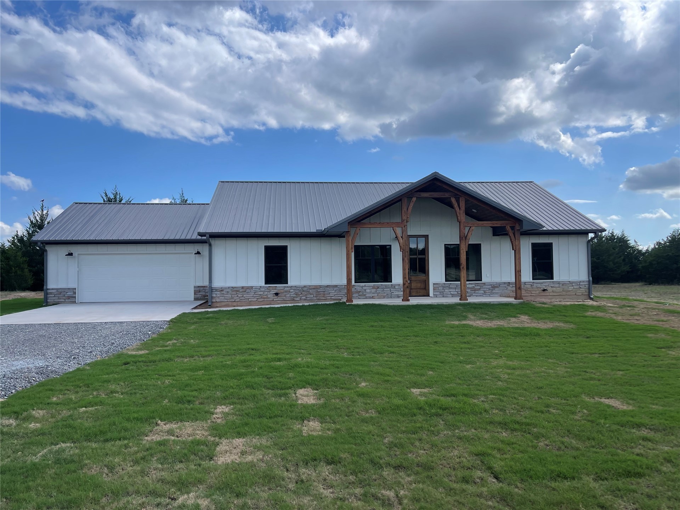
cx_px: 340
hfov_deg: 69.4
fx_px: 491
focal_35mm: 25
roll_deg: +0.6
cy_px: 255
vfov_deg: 54.9
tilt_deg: +2.2
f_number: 1.6
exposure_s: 1/4049
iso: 32
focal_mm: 5.1
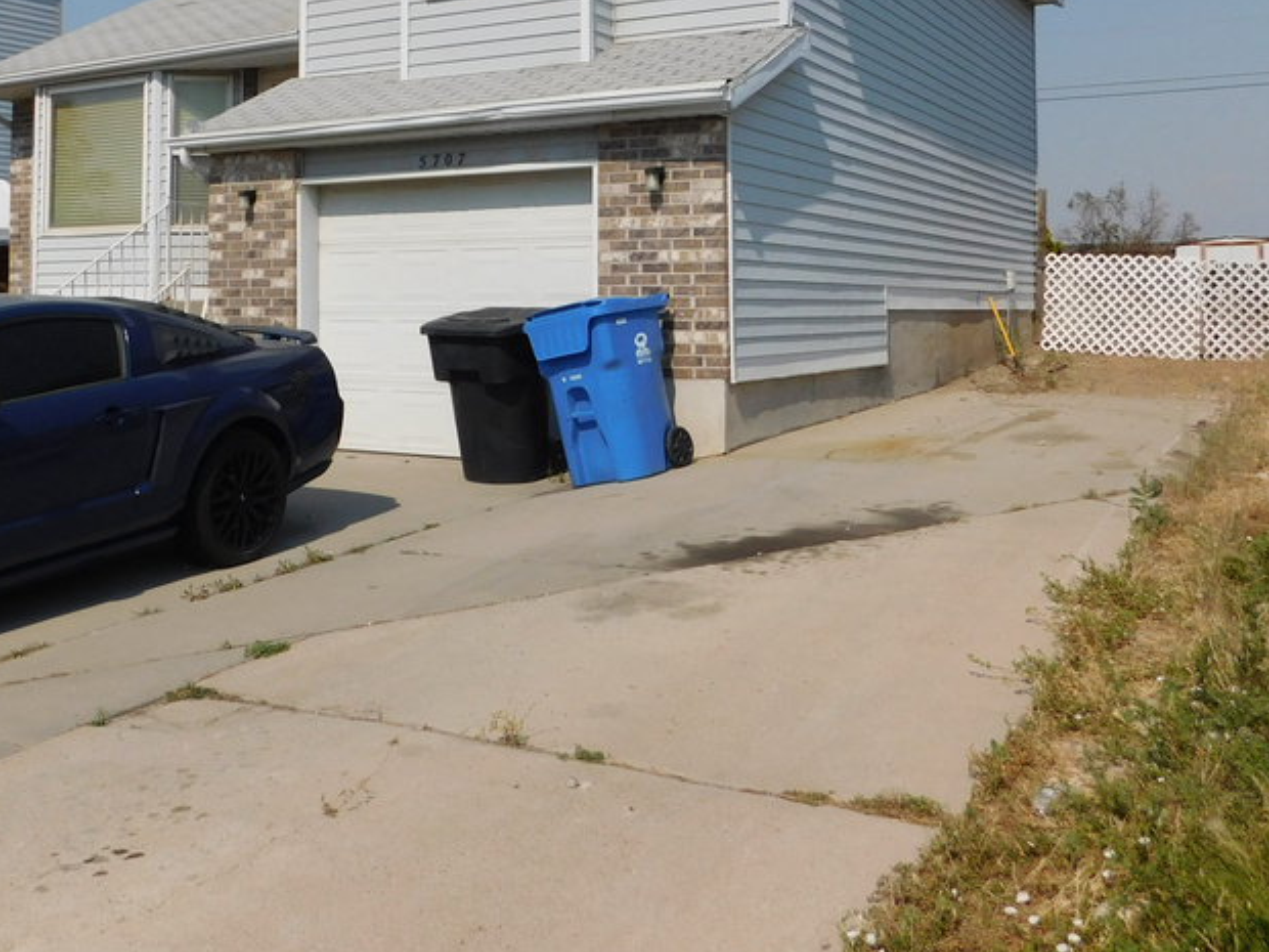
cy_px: 235
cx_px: 534
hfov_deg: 48.8
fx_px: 1393
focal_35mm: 38
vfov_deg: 36.8
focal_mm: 4
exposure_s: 1/1000
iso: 125
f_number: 6
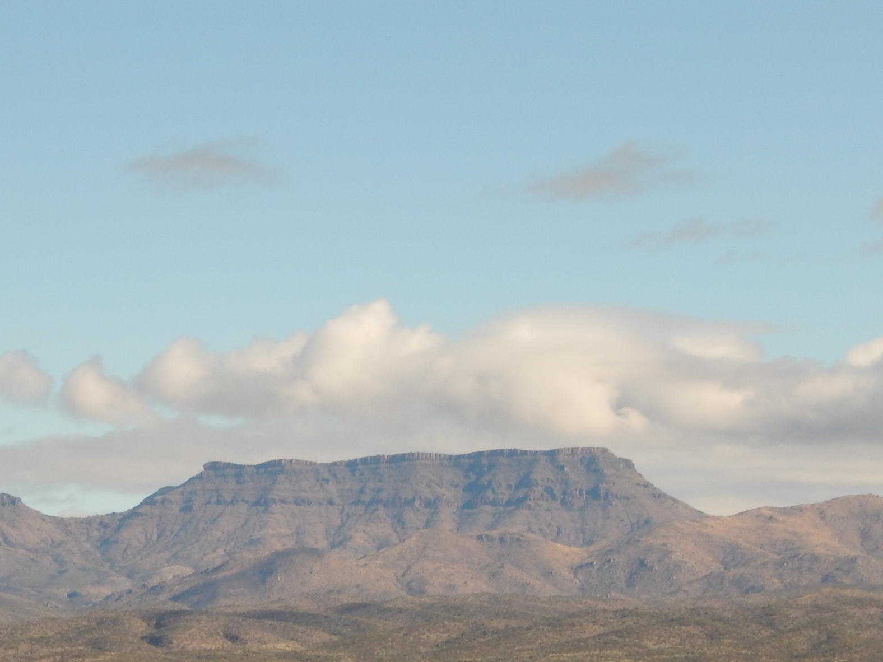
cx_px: 272
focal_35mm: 198
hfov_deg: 10.0
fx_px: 5051
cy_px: 616
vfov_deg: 7.5
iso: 125
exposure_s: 1/800
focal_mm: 18.7
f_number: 4.5
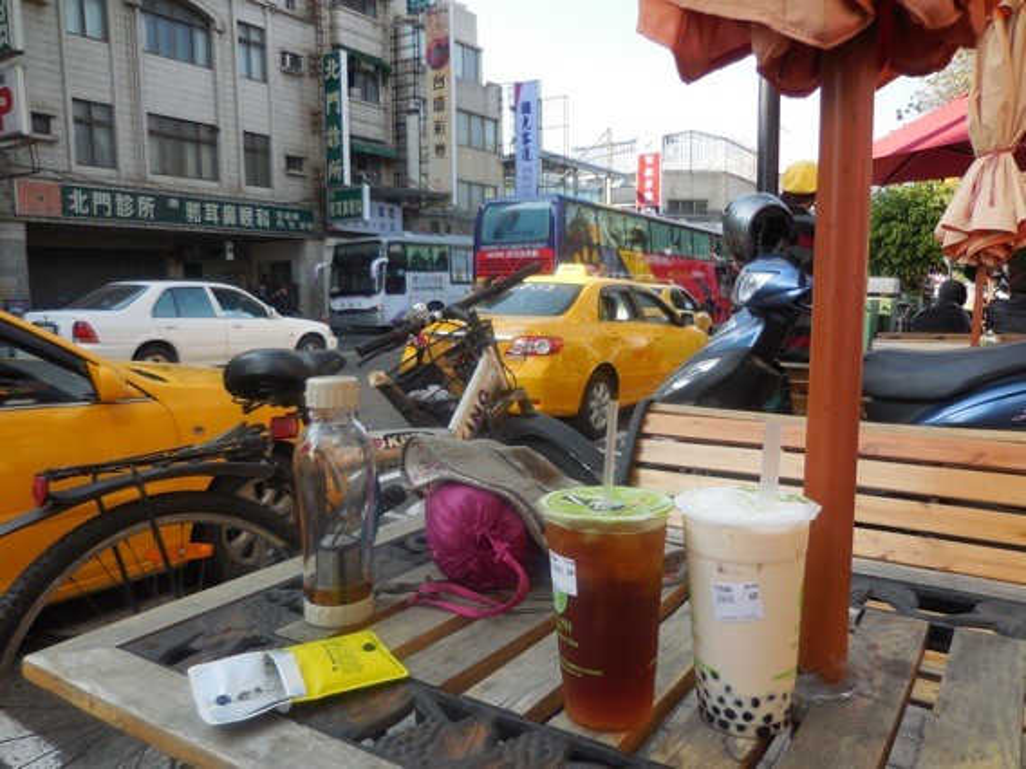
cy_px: 384
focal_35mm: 25
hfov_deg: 69.4
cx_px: 513
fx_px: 741
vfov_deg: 54.9
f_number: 3.3
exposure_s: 1/500
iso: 125
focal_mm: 4.5
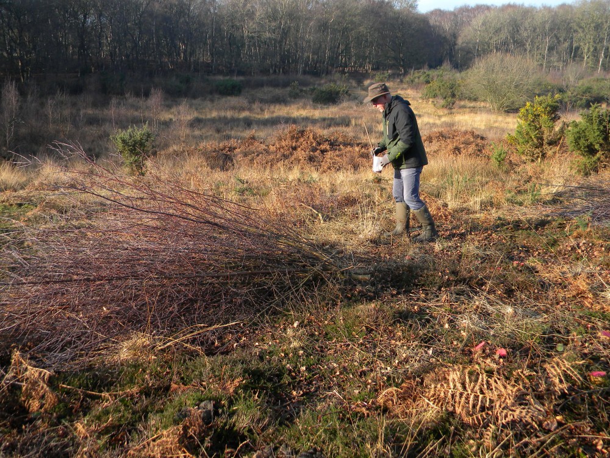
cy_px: 229
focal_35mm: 36
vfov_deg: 39.7
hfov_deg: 51.4
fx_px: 634
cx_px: 305
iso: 80
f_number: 3.7
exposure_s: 1/260
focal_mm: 6.4
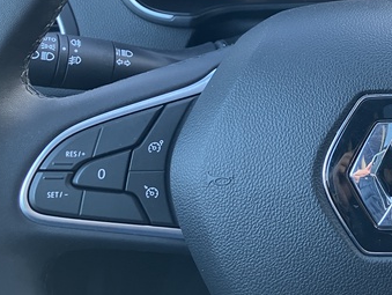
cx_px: 371
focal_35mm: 66
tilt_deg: -22.6
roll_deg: +2.1
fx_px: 748
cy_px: -1
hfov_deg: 28.0
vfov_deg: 21.5
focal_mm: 3.99
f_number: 1.8
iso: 100
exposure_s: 1/49
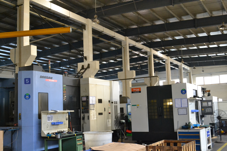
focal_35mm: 42
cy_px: 76
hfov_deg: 46.4
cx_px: 114
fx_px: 265
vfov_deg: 31.9
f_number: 9
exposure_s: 1/60
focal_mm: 28
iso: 3200
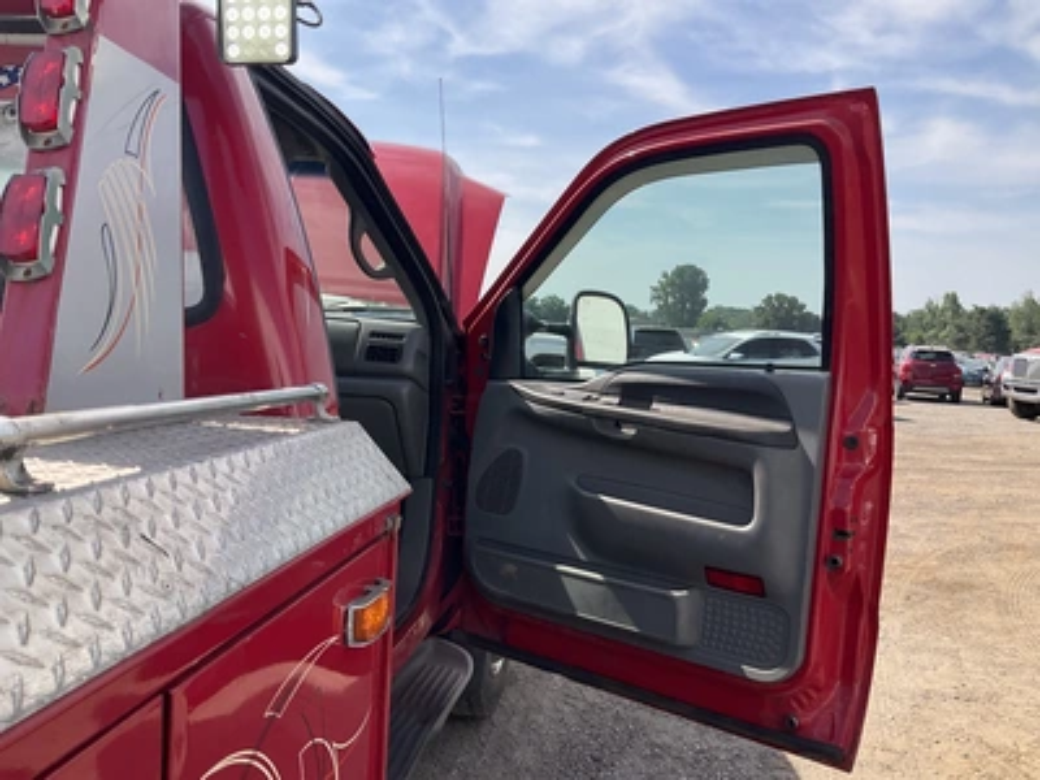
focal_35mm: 29
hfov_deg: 61.7
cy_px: 390
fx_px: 871
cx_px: 520
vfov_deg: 48.2
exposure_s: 1/1377
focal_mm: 3
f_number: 1.8
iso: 25
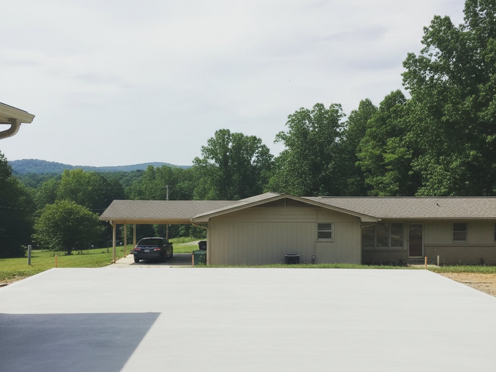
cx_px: 248
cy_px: 186
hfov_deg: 71.6
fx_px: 344
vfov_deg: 56.8
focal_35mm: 24
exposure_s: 1/1922
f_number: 1.78
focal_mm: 6.8
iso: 792
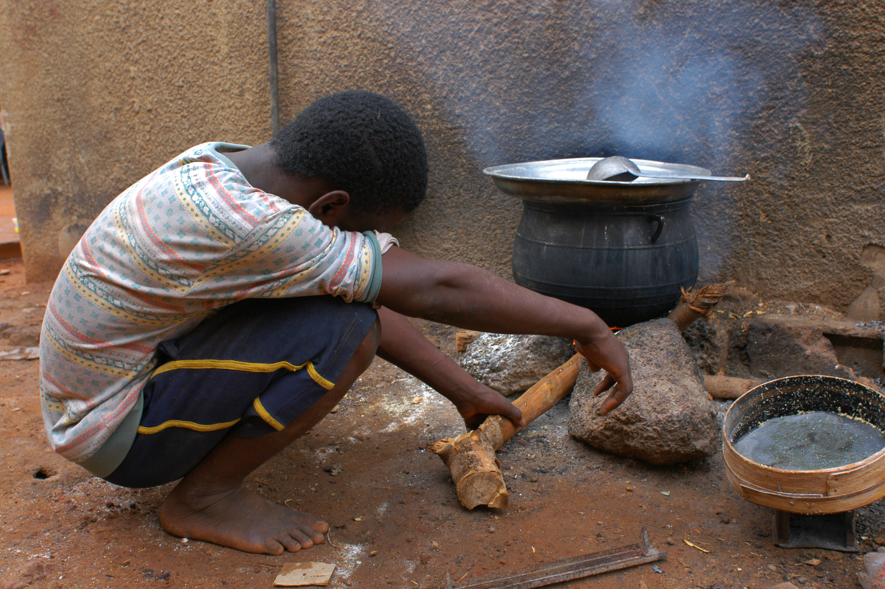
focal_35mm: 30
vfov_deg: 43.5
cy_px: 294
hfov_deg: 62.0
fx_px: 737
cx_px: 442
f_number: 5
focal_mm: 20
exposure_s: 1/100
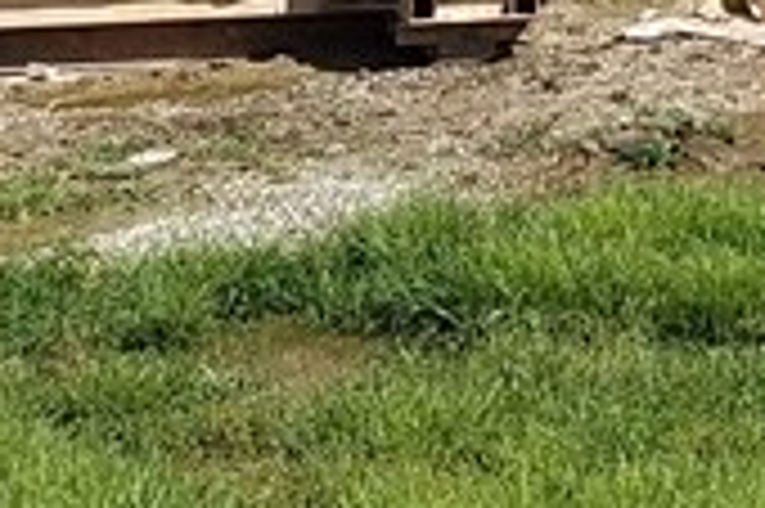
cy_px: -1106
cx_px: 1480
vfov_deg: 7.3
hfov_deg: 11.5
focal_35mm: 163
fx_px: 3460
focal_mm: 4.2
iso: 50
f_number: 1.7
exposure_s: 1/2432
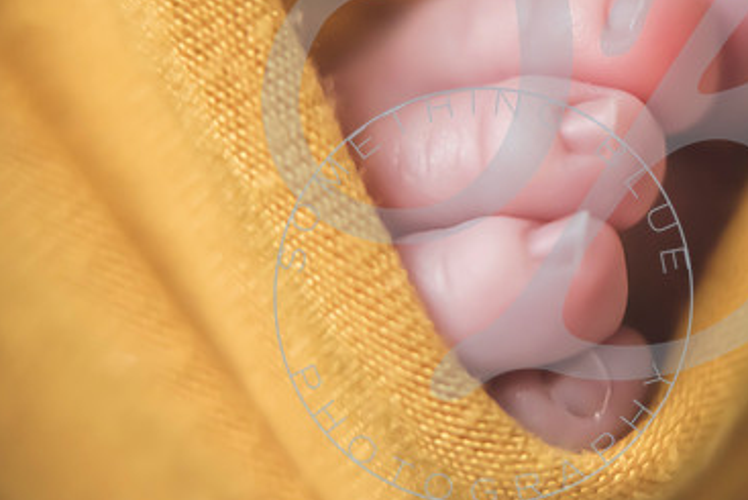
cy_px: 126
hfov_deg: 12.3
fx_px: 3450
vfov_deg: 8.3
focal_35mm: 166
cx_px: 585
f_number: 5.6
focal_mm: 105
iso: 4000
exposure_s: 1/200
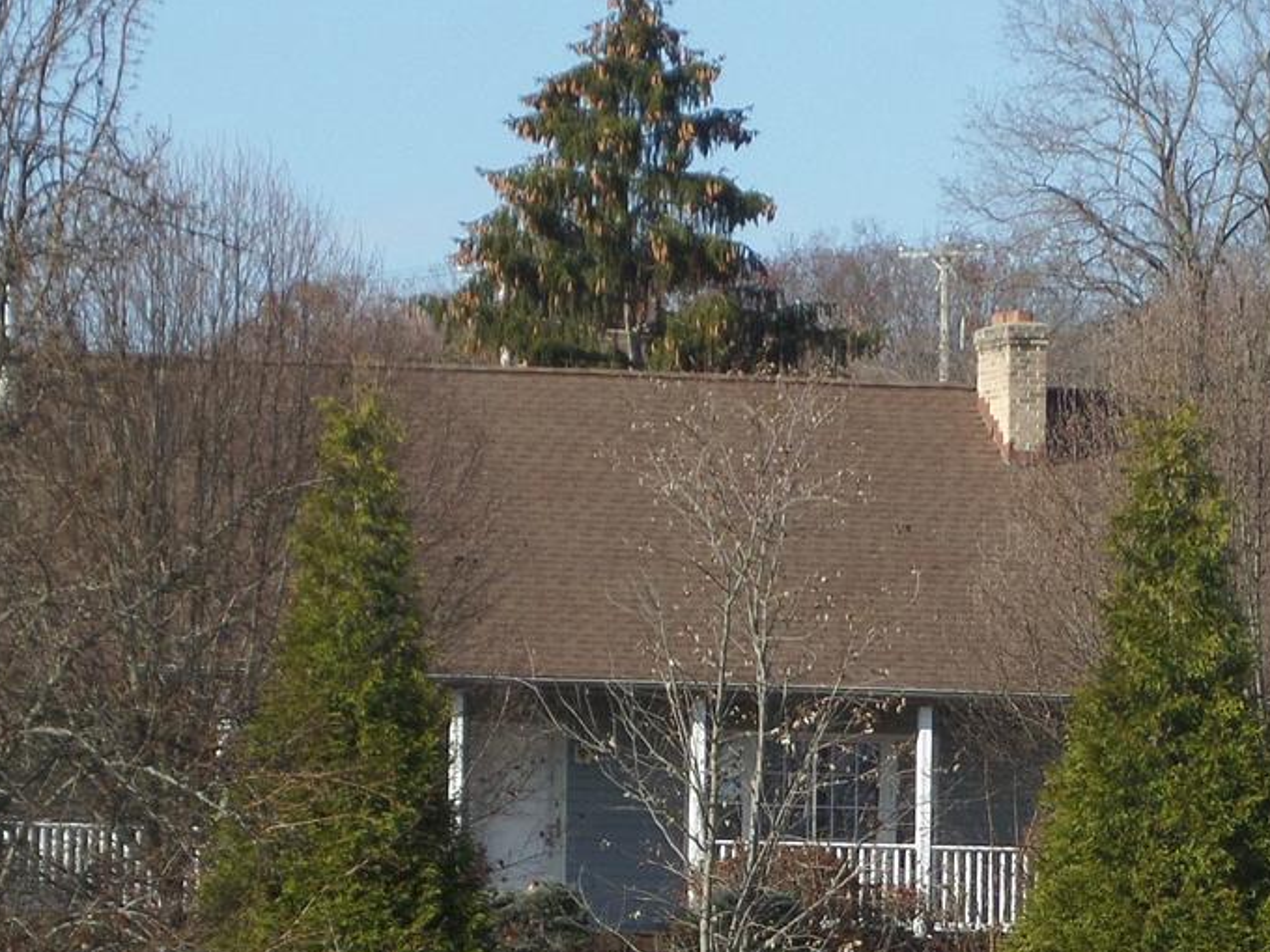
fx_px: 11483
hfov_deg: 6.3
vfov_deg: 4.7
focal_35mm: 313
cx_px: 816
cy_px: 1010
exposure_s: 1/500
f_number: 4.4
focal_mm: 17
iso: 100
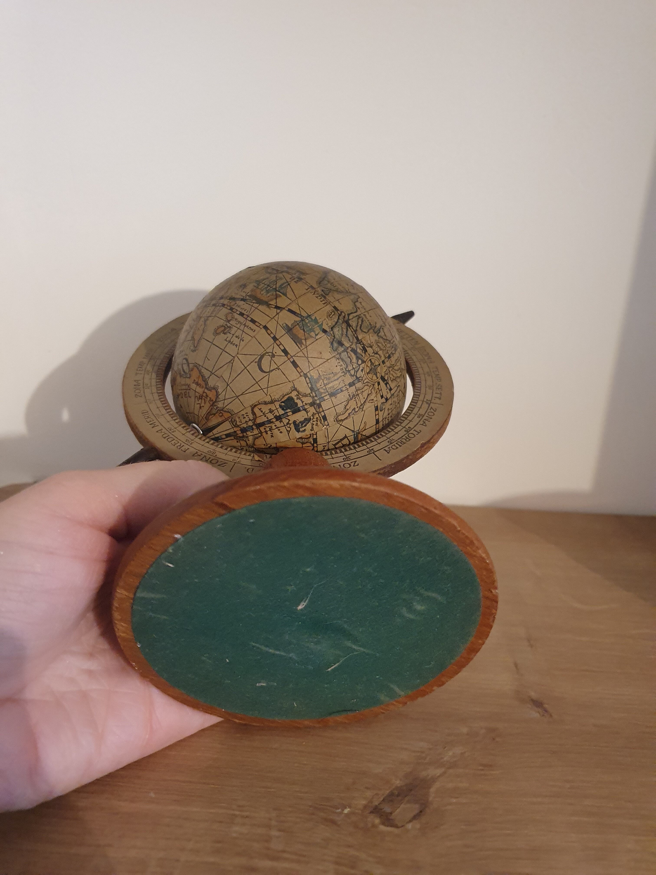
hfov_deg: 53.1
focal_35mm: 26
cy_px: 438
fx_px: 657
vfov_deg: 67.3
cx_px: 328
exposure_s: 1/50
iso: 500
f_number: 1.5
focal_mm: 4.32
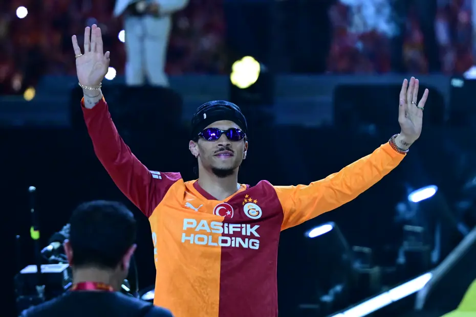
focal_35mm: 187
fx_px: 2472
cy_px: 158
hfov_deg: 11.0
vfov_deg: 7.3
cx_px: 238
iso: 2500
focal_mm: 125
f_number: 2.8
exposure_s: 1/400
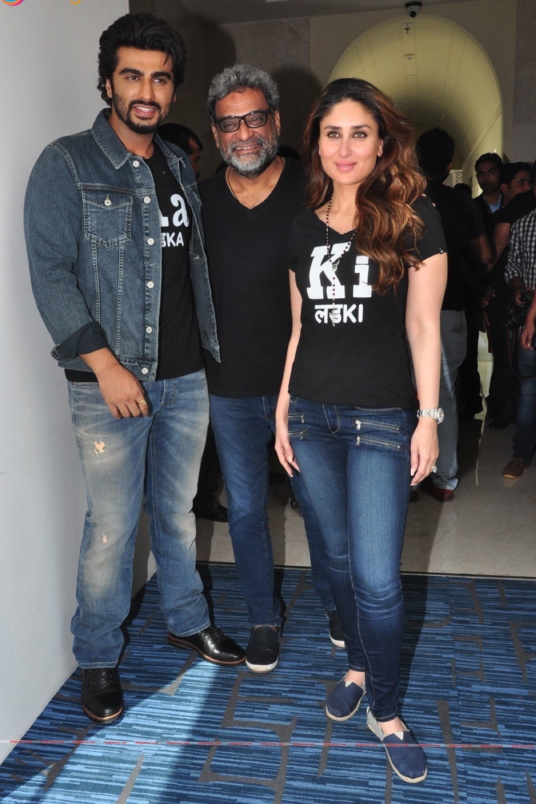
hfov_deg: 38.9
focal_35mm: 34
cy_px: 390
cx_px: 272
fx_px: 759
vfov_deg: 55.8
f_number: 13
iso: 500
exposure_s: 1/125
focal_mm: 22
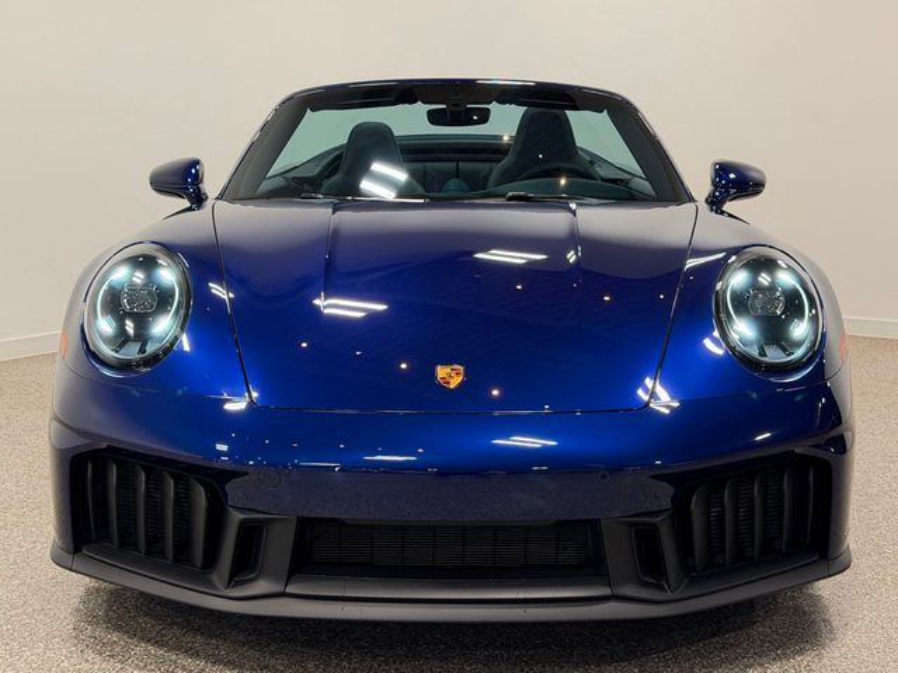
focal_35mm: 48
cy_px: 336
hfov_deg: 39.7
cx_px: 449
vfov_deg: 30.3
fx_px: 1245
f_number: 1.78
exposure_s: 1/217
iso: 125
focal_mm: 6.76
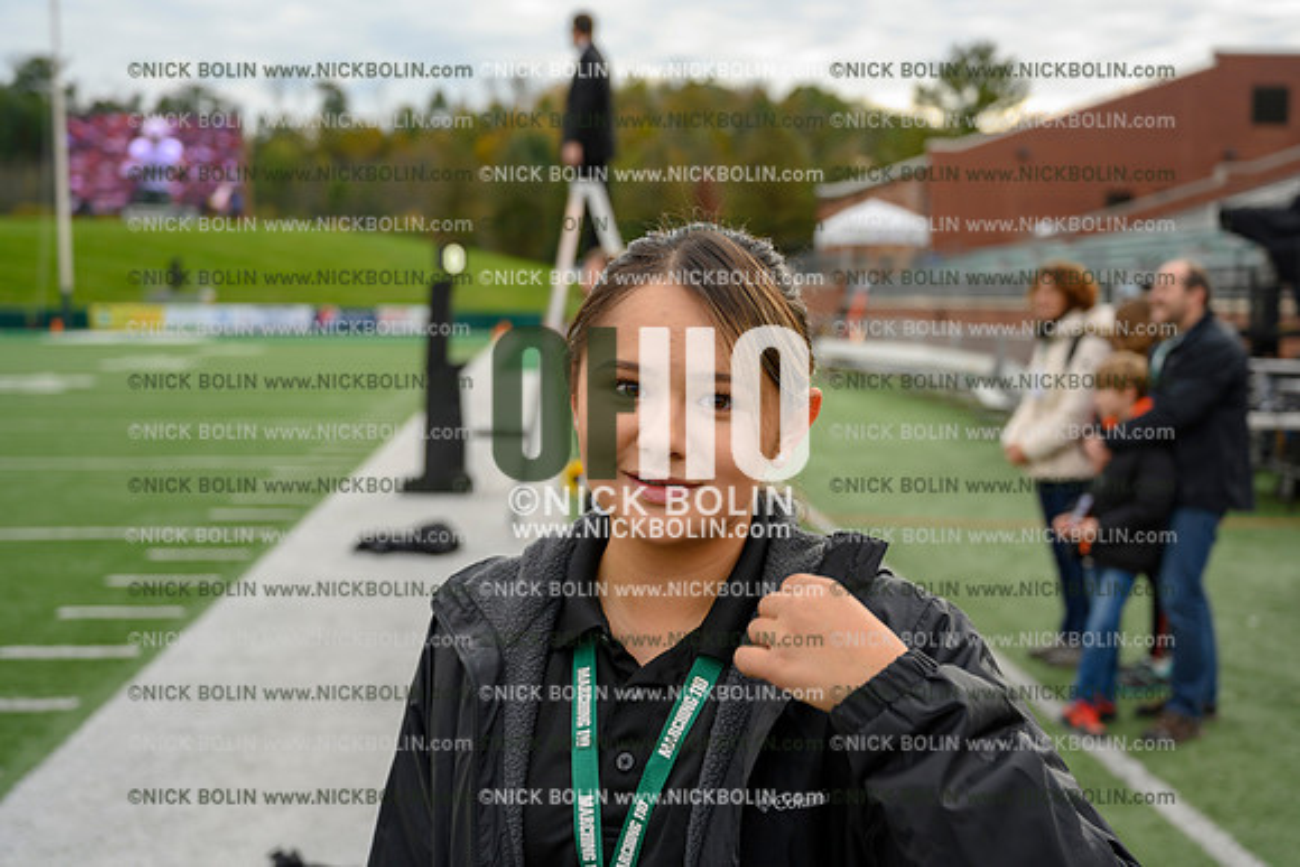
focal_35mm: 43
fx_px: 1553
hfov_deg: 45.4
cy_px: 434
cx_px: 650
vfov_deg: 31.2
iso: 125
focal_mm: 43
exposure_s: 1/320
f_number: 4
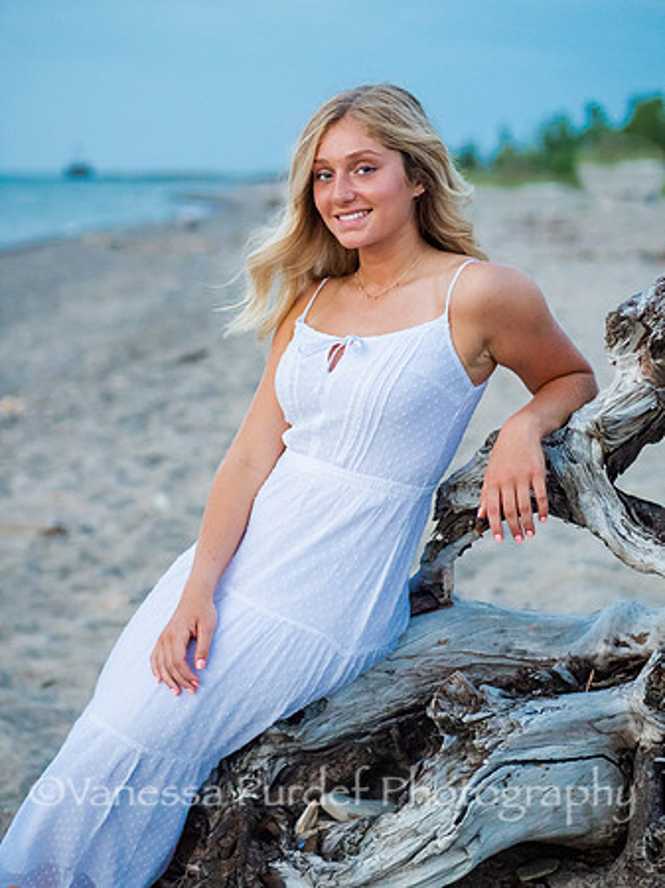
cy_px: 444
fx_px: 2205
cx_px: 332
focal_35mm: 86
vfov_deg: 22.8
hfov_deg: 17.2
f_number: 1.8
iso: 1600
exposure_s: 1/250
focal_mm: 43
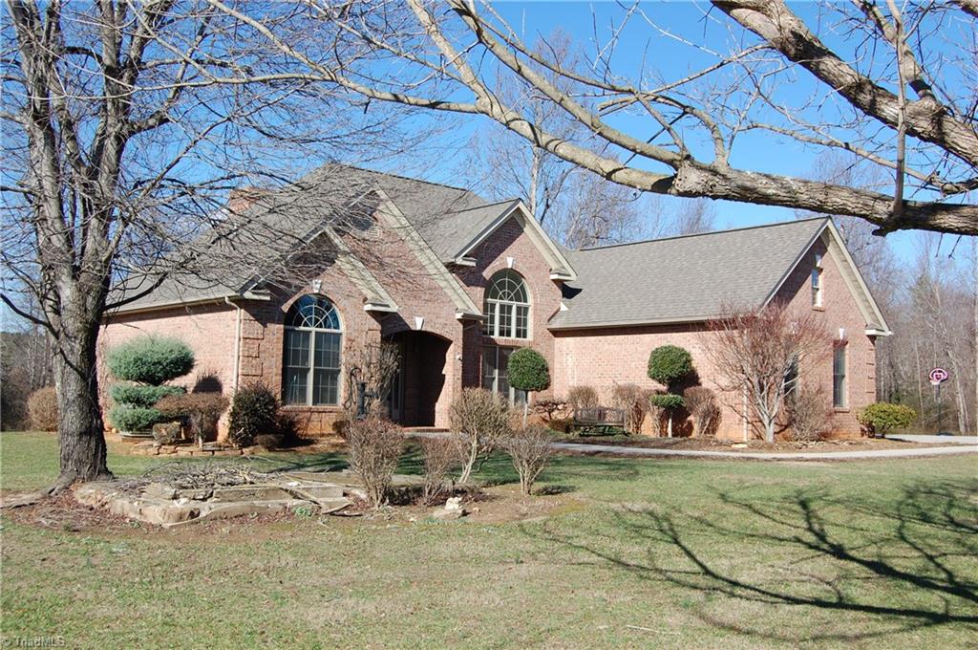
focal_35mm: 36
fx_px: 977
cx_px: 489
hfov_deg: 53.2
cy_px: 325
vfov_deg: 36.8
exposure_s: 1/320
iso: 200
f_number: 9
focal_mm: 24
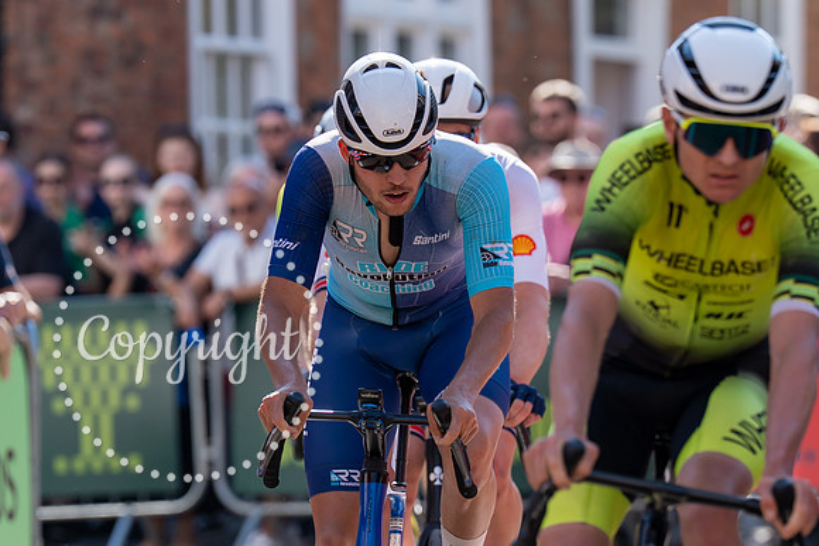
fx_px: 9161
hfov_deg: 5.1
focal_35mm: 403
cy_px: 324
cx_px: 520
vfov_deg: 3.4
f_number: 3.5
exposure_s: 1/1000
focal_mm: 178
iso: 160
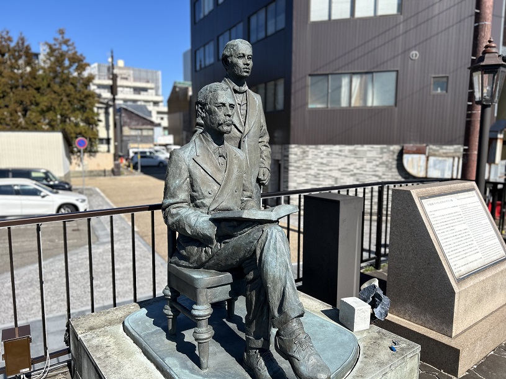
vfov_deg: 53.1
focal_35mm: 26
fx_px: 380
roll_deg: +0.1
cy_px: 190
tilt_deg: -7.6
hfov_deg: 67.3
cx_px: 253
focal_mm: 5.7
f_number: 1.5
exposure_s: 1/3077
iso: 50
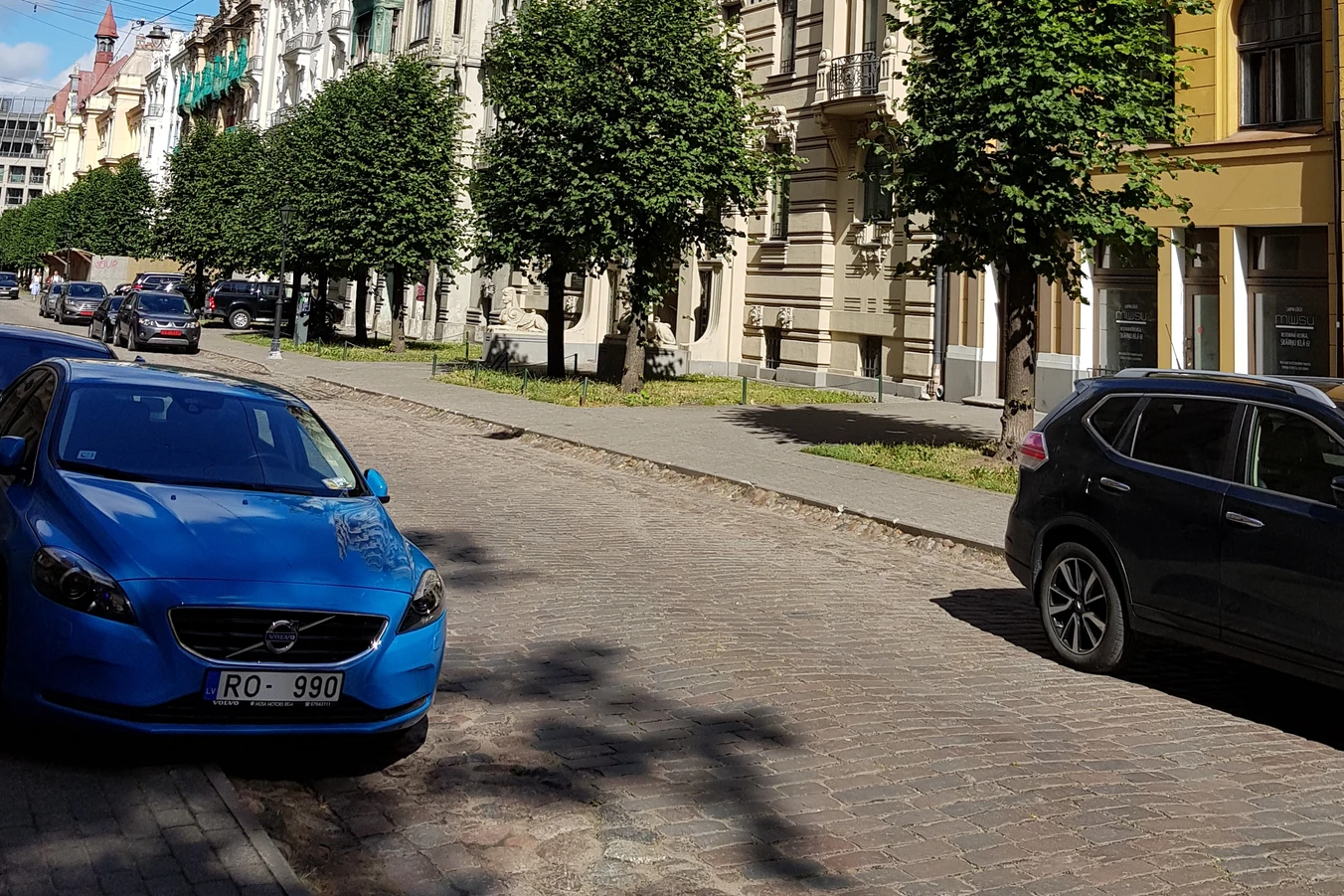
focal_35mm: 40
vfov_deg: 31.4
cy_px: 42
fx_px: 1493
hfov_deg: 48.4
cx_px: 723
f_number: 1.7
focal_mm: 4.2
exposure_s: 1/2176
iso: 40
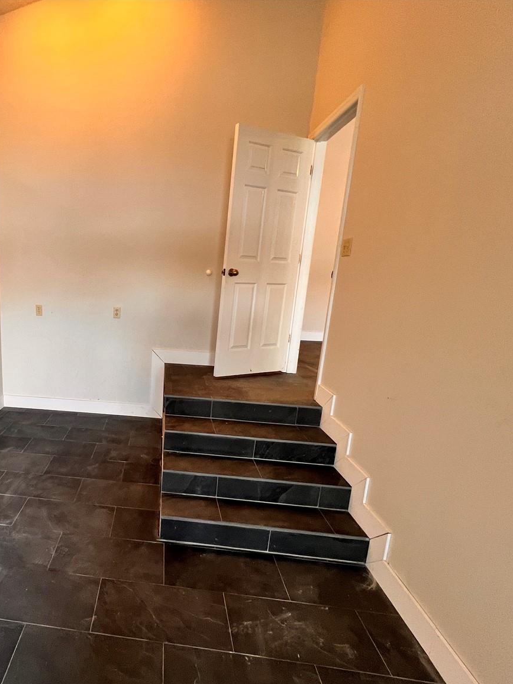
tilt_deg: -10.5
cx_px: 117
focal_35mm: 18
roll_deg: -0.9
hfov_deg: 66.3
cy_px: 354
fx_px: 356
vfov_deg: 87.7
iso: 200
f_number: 1.8
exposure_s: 1/60
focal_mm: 1.57
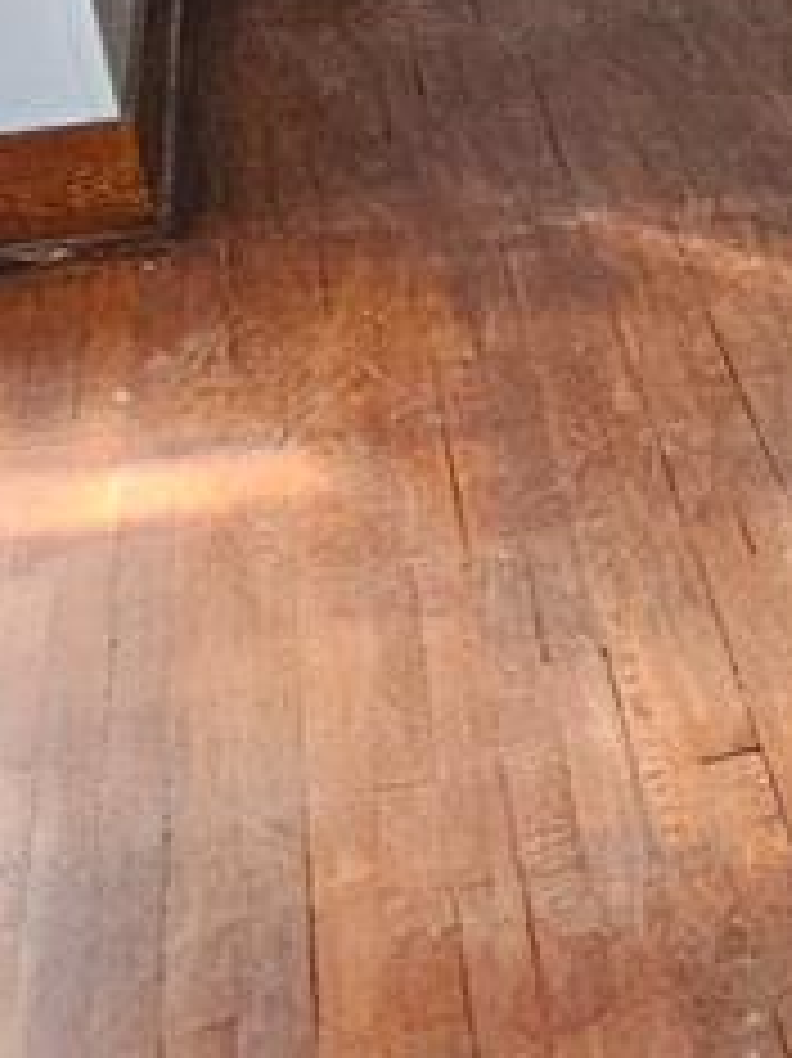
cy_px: 374
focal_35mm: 83
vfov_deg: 23.5
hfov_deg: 13.3
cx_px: 1879
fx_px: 2534
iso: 250
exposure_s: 1/60
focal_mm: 2.2
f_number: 2.2
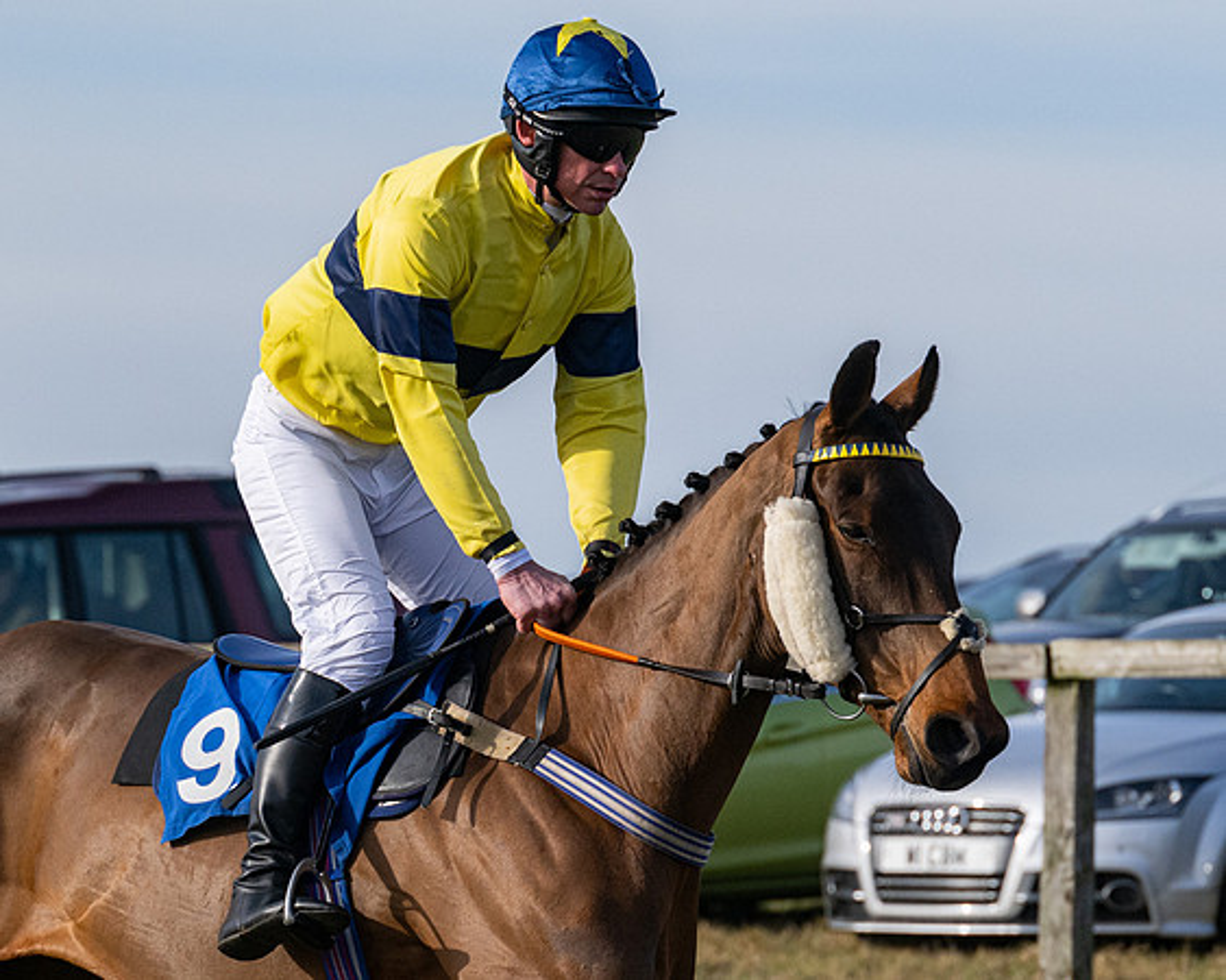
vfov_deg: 5.0
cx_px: 817
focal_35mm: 309
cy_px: 610
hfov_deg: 6.3
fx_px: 11212
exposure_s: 1/4000
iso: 400
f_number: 5
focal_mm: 130
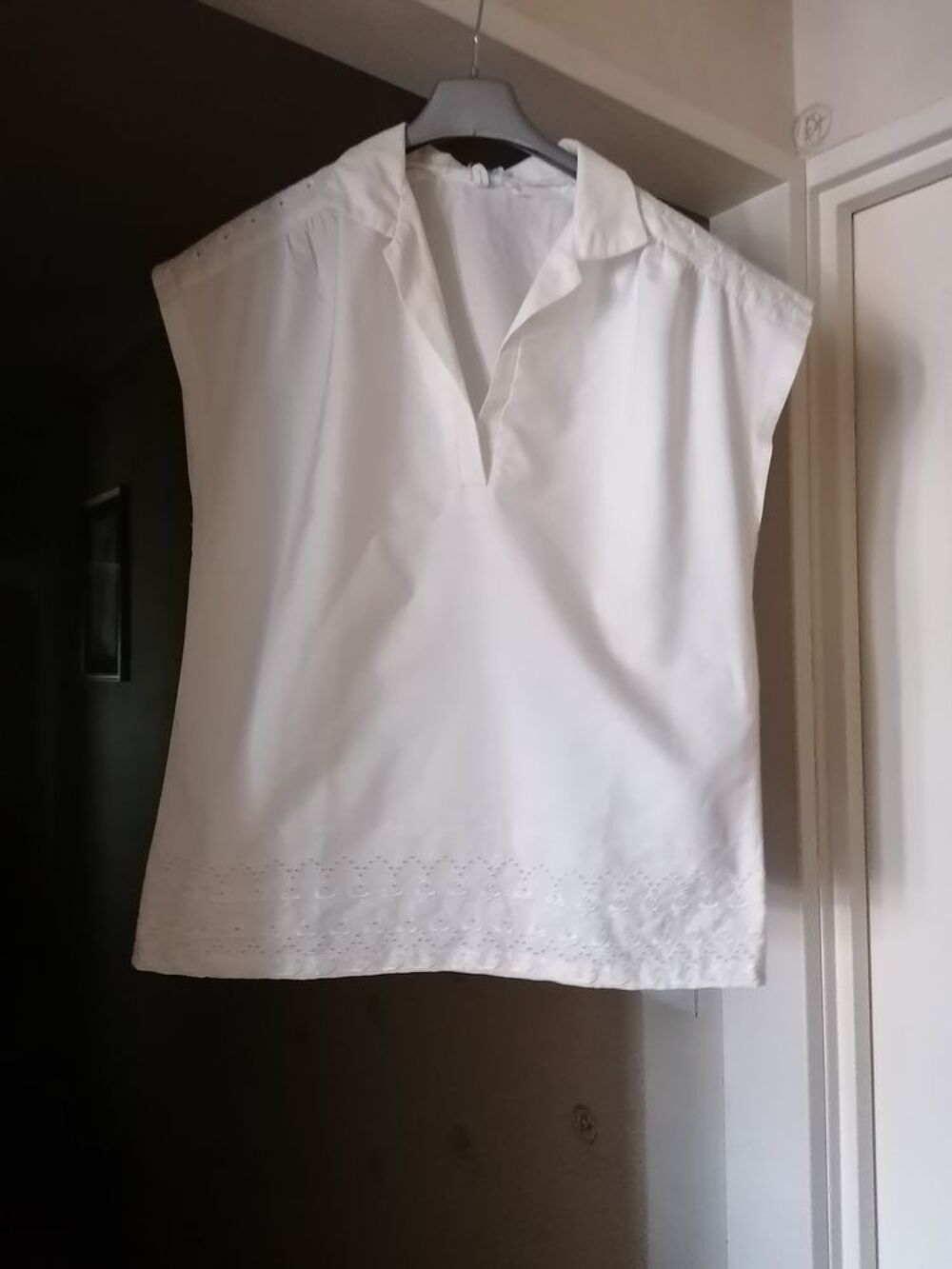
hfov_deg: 51.4
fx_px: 990
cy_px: 634
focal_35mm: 27
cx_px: 476
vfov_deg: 65.3
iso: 1250
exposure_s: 1/16.7
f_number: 1.8
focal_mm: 4.75
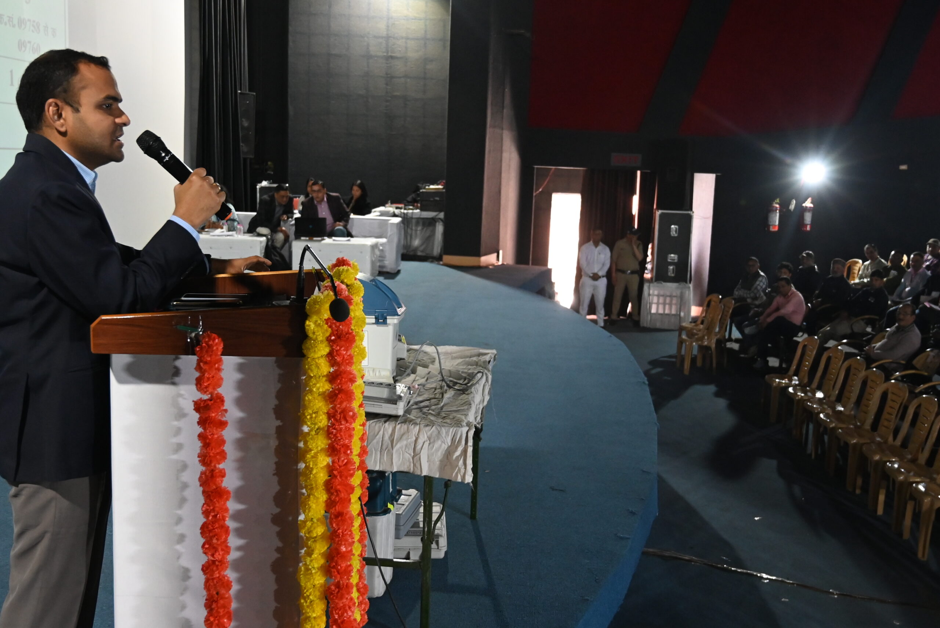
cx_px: 470
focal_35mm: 36
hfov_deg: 53.1
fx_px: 941
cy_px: 314
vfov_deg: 36.9
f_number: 4
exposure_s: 1/80
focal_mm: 24
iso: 3200
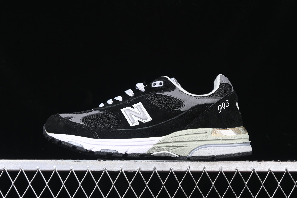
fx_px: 619
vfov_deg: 18.2
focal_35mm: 75
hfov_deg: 27.0
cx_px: 148
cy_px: 99
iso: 160
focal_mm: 50
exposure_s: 1/50
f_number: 6.3
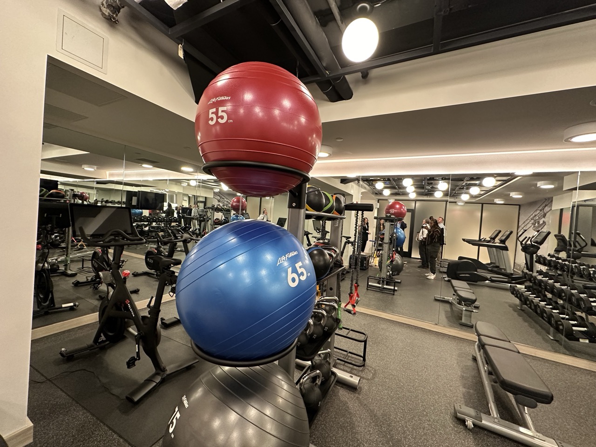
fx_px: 241
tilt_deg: -0.8
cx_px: 298
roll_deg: -4.2
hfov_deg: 102.1
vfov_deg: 85.7
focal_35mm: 14
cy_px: 224
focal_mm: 2.22
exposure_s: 1/60
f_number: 2.2
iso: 400
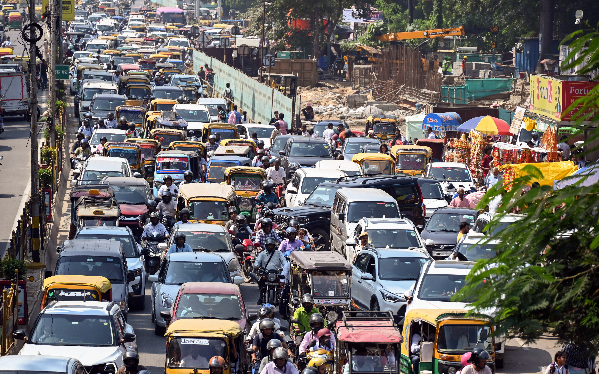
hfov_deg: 10.3
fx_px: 3330
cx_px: 300
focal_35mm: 204
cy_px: 194
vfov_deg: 6.4
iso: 640
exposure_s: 1/2000
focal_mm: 200
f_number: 6.3
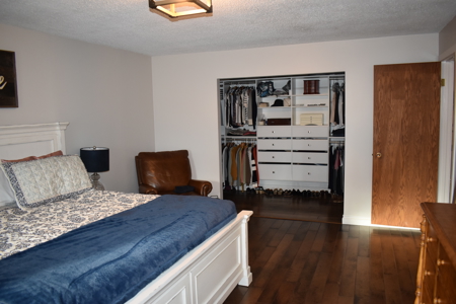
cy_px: 152
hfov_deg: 67.4
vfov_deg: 47.9
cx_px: 228
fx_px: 342
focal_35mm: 27
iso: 1000
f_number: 3.5
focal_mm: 18
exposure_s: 1/60
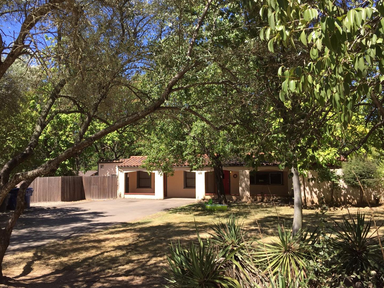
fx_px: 333
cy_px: 145
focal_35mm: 30
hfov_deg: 60.0
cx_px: 187
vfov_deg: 46.8
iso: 32
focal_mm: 4.15
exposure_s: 1/879
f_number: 2.2
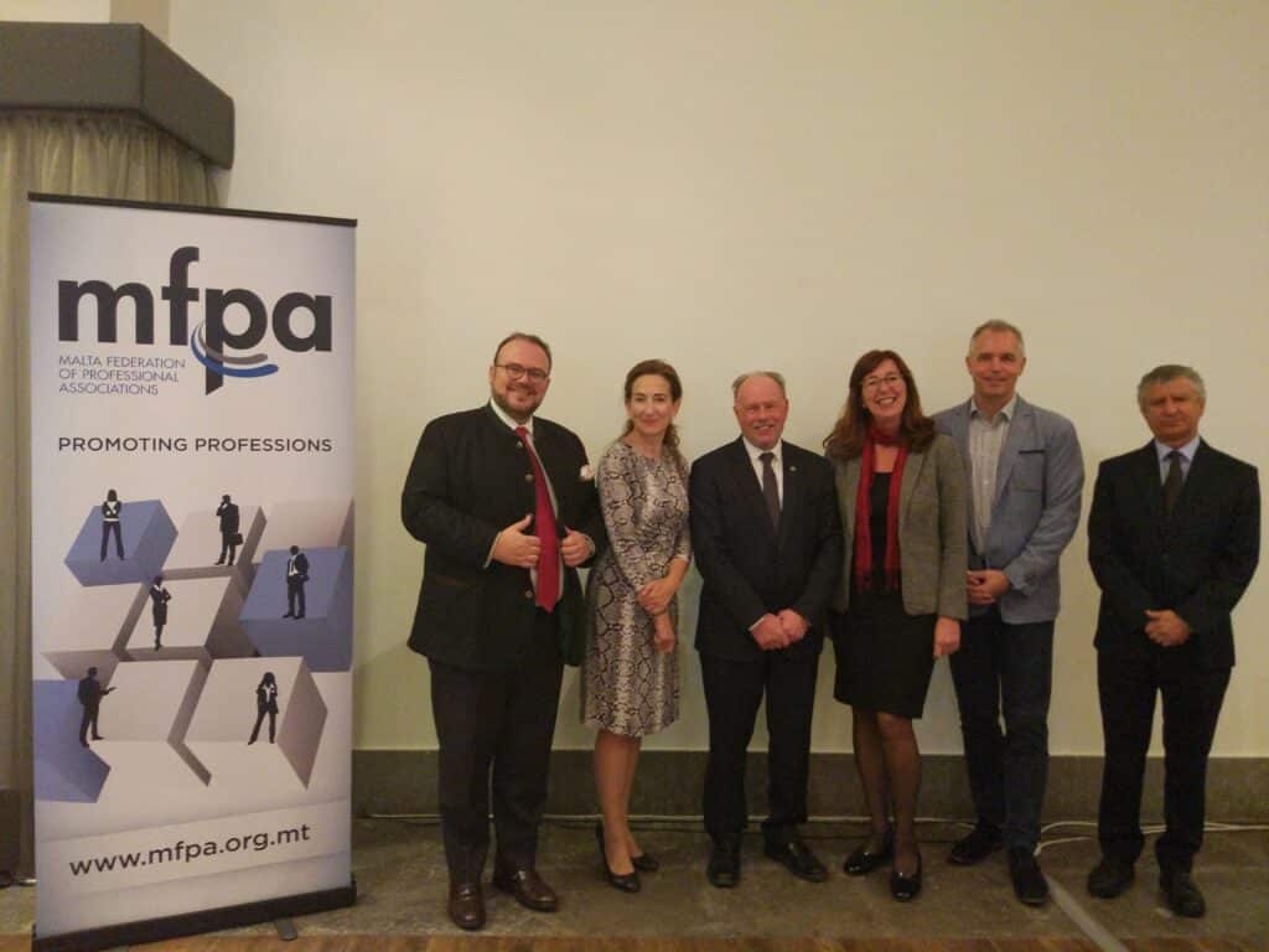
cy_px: 476
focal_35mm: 28
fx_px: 1026
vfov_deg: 49.7
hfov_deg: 63.4
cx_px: 634
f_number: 2
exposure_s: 1/13
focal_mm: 4.26
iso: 1529
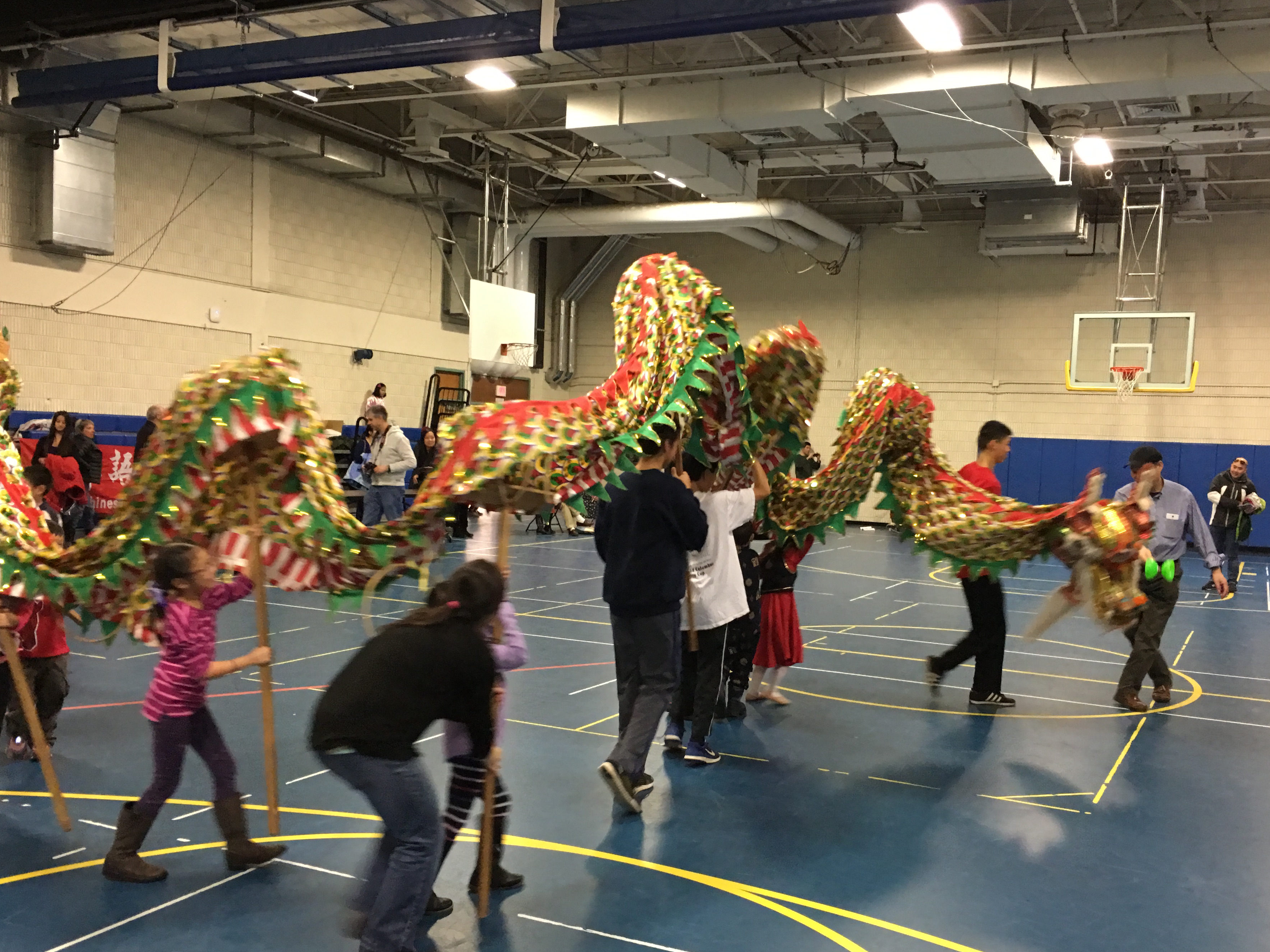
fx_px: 1211
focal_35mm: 33
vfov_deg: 42.9
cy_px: 538
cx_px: 677
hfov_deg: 55.3
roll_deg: -1.8
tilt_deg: -5.3
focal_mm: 4.15
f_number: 2.2
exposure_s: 1/10
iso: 100
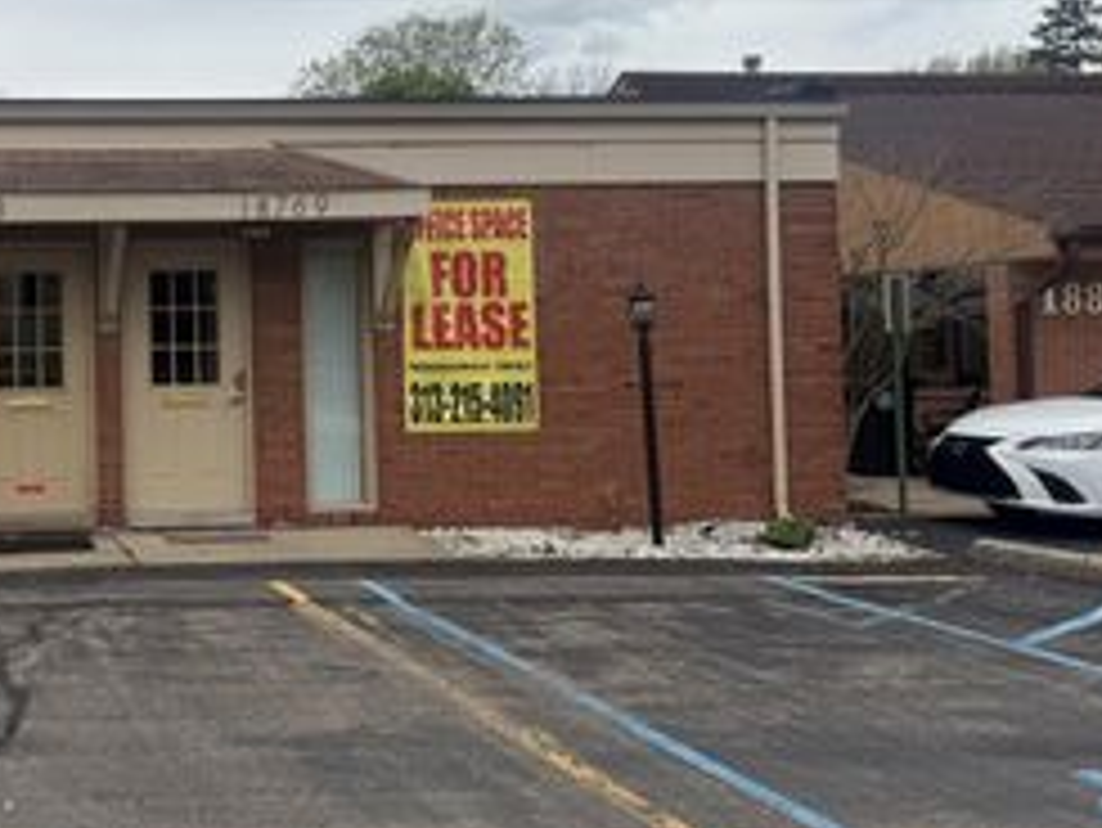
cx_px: 45
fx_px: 1561
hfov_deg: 35.8
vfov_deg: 29.6
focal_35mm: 49
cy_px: 299
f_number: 1.78
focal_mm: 6.76
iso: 80
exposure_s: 1/6173
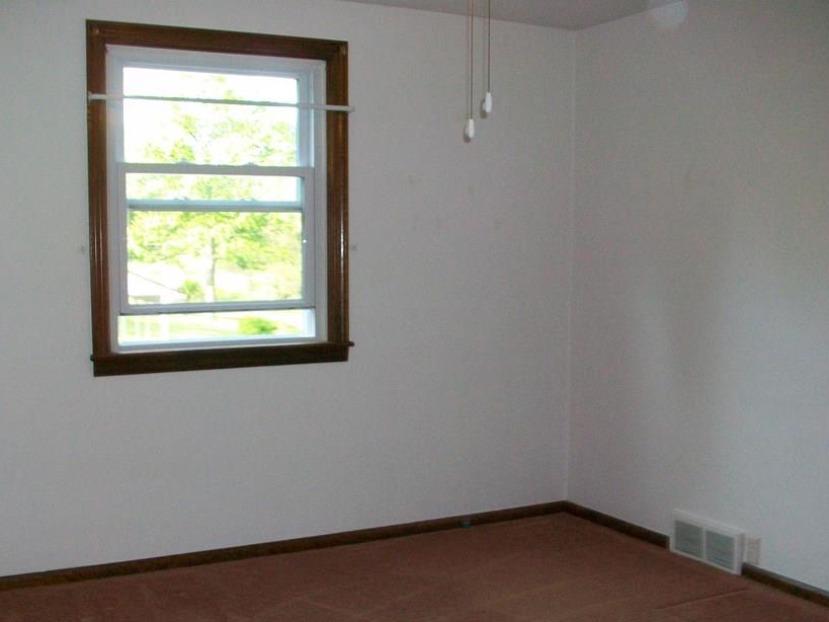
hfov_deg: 46.7
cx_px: 374
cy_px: 357
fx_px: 958
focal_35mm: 40
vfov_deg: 35.9
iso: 120
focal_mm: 5.7
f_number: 2.8
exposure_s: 1/60
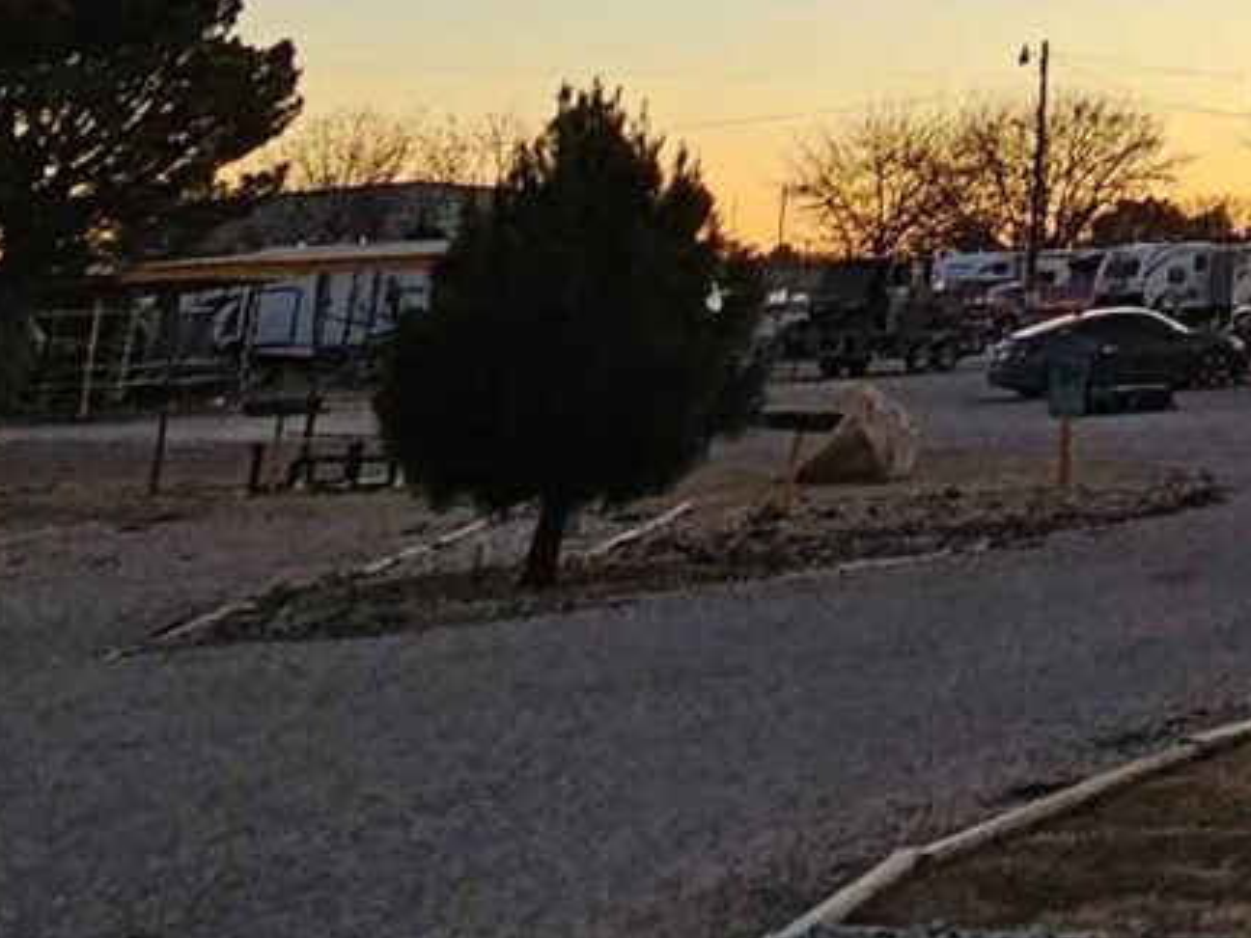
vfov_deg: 15.2
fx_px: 2783
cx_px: 1882
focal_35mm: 77
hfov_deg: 21.3
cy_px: -976
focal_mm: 2.2
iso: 125
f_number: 2.2
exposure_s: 1/190
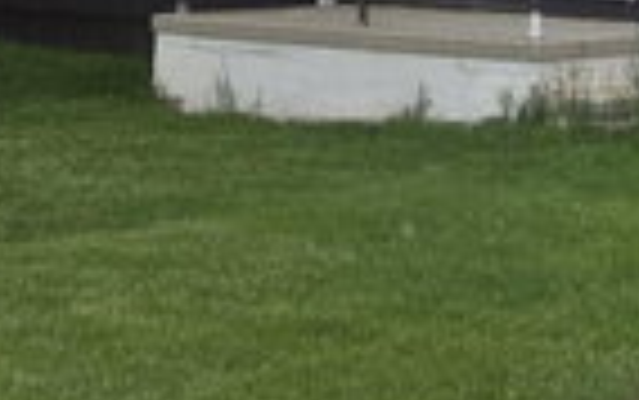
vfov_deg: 7.3
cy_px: -261
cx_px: 1084
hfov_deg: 11.2
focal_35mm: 176
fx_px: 3067
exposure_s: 1/410
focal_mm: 5.4
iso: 25
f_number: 1.8
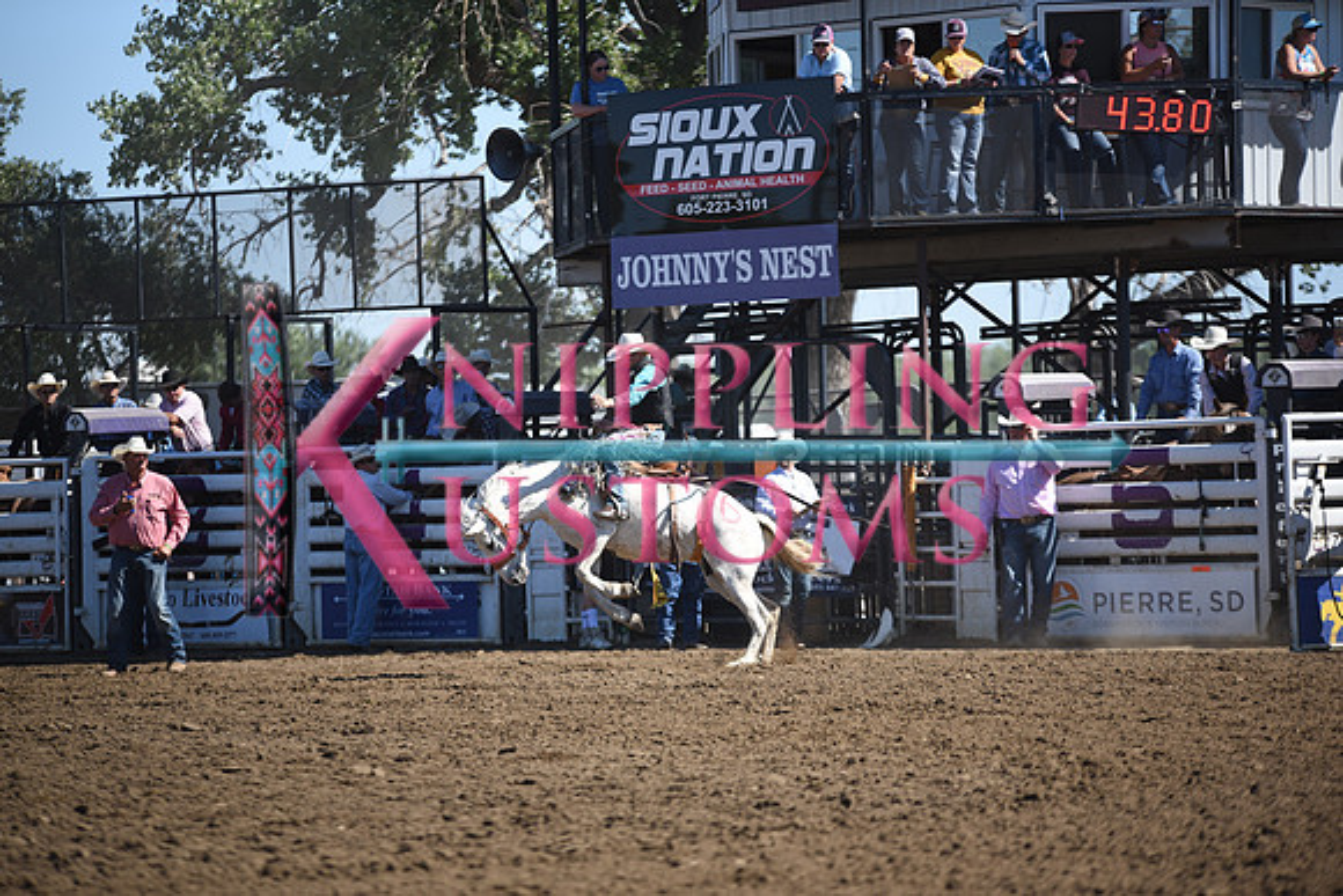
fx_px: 6903
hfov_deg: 11.1
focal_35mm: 185
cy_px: 448
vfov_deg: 7.4
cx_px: 672
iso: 320
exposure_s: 1/3200
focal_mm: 185
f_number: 2.8
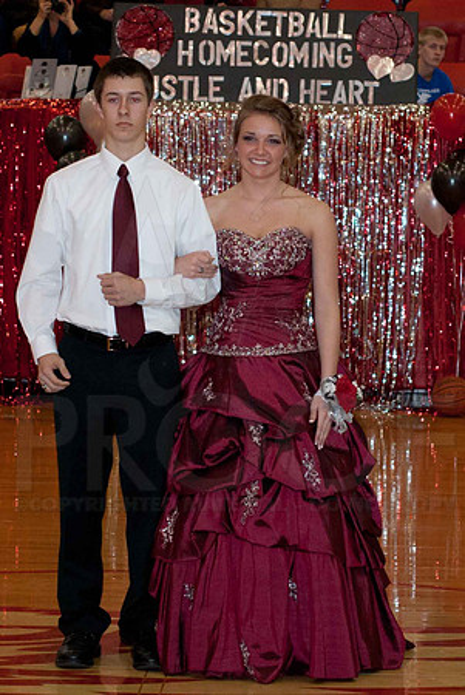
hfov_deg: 18.2
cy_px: 348
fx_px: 1450
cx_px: 232
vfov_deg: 27.0
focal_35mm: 75
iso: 500
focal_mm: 50
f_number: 4
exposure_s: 1/60
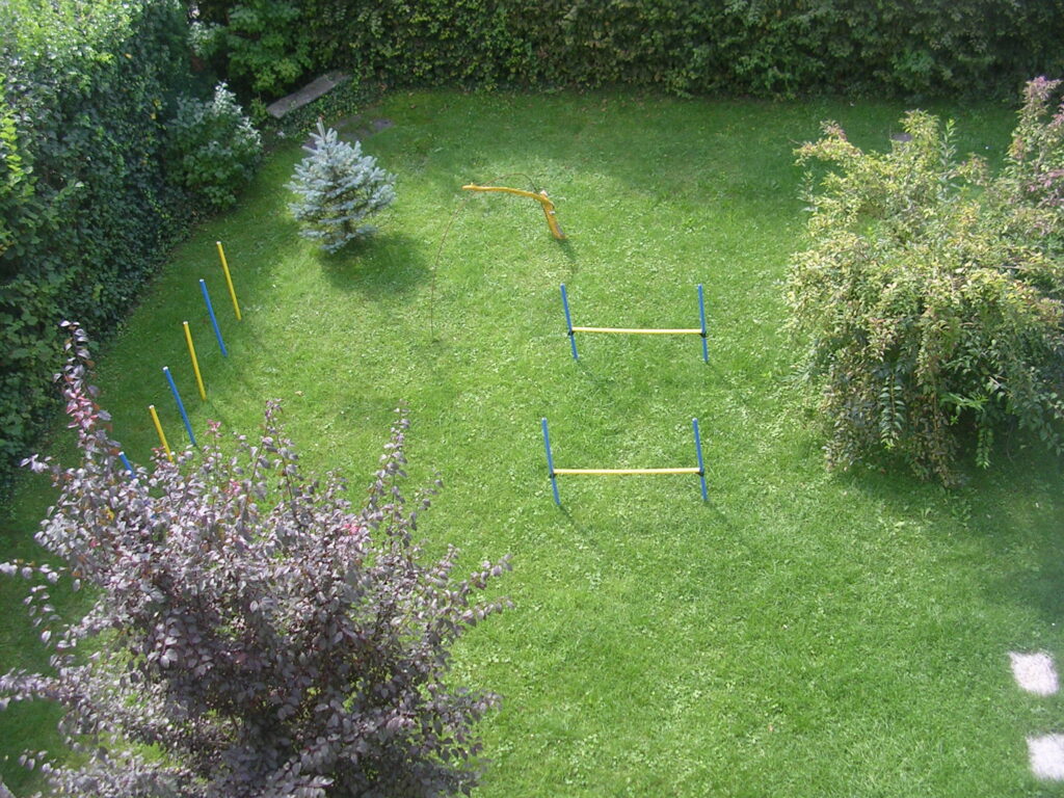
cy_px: 399
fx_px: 1168
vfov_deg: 37.7
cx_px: 532
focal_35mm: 38
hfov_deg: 49.0
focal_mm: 5.8
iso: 50
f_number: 2.8
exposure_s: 1/160
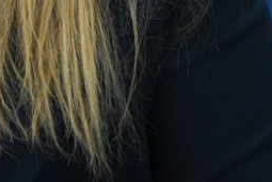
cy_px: -72
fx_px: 5412
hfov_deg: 2.9
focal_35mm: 715
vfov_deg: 1.9
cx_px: -19
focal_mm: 113
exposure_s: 1/125
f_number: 2.8
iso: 640
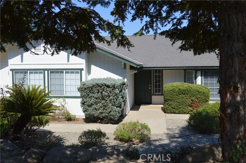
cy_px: 82
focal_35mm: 39
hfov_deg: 49.6
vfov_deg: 34.1
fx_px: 266
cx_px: 123
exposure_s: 1/250
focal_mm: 26
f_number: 8
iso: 100
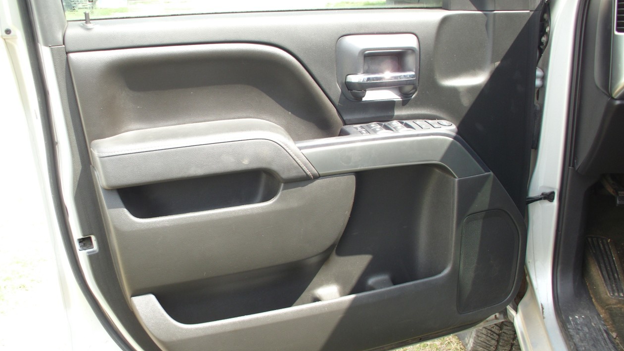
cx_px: 309
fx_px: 695
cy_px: 196
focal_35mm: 42
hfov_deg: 48.4
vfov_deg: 28.3
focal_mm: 6.3
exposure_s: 1/94
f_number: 2.9
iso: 50
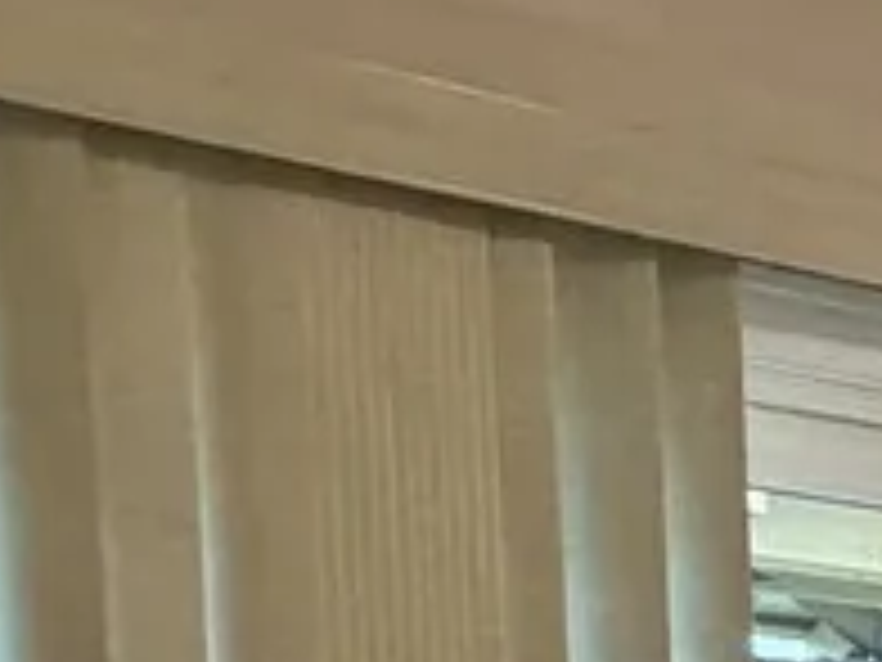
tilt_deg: -4.9
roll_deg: -1.0
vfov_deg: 12.9
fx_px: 2624
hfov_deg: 12.2
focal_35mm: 103
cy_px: 1234
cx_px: 2452
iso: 400
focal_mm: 2.22
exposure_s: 1/60
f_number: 2.2
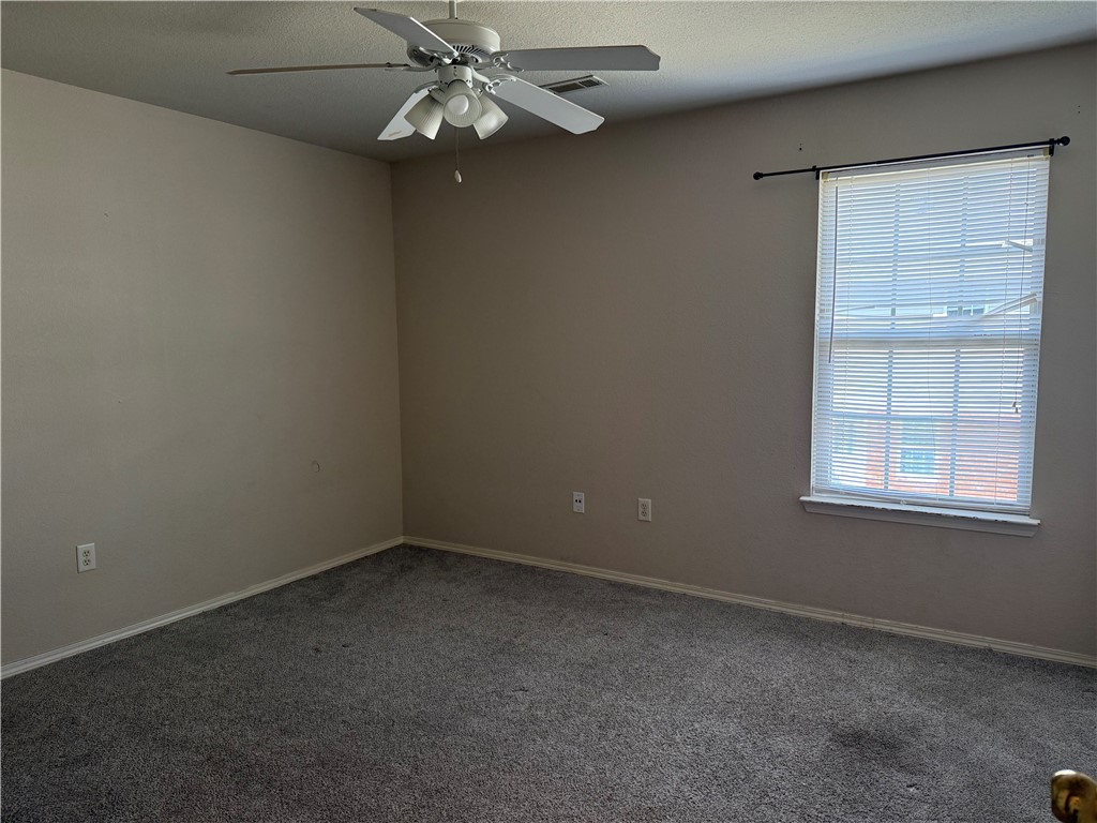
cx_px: 548
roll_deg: +0.8
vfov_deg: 56.8
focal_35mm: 24
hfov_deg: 71.6
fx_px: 761
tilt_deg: -5.3
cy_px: 412
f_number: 1.78
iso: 200
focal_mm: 6.76
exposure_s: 1/129
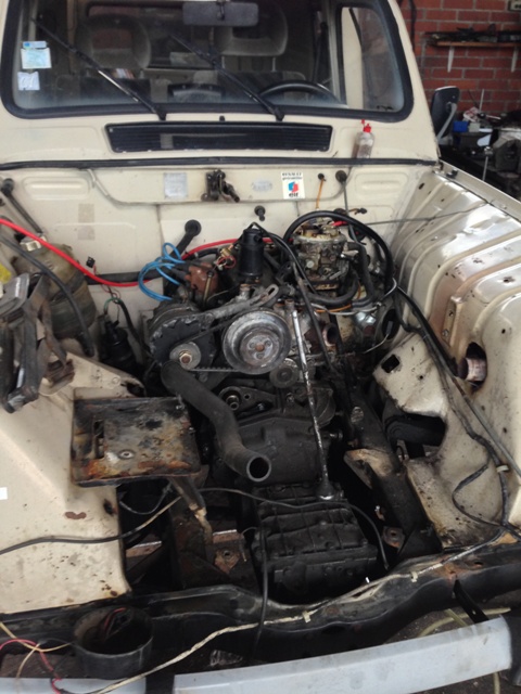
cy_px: 347
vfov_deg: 55.4
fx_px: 662
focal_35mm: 33
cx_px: 260
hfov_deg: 42.9
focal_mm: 4.13
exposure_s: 1/20
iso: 160
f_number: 2.4
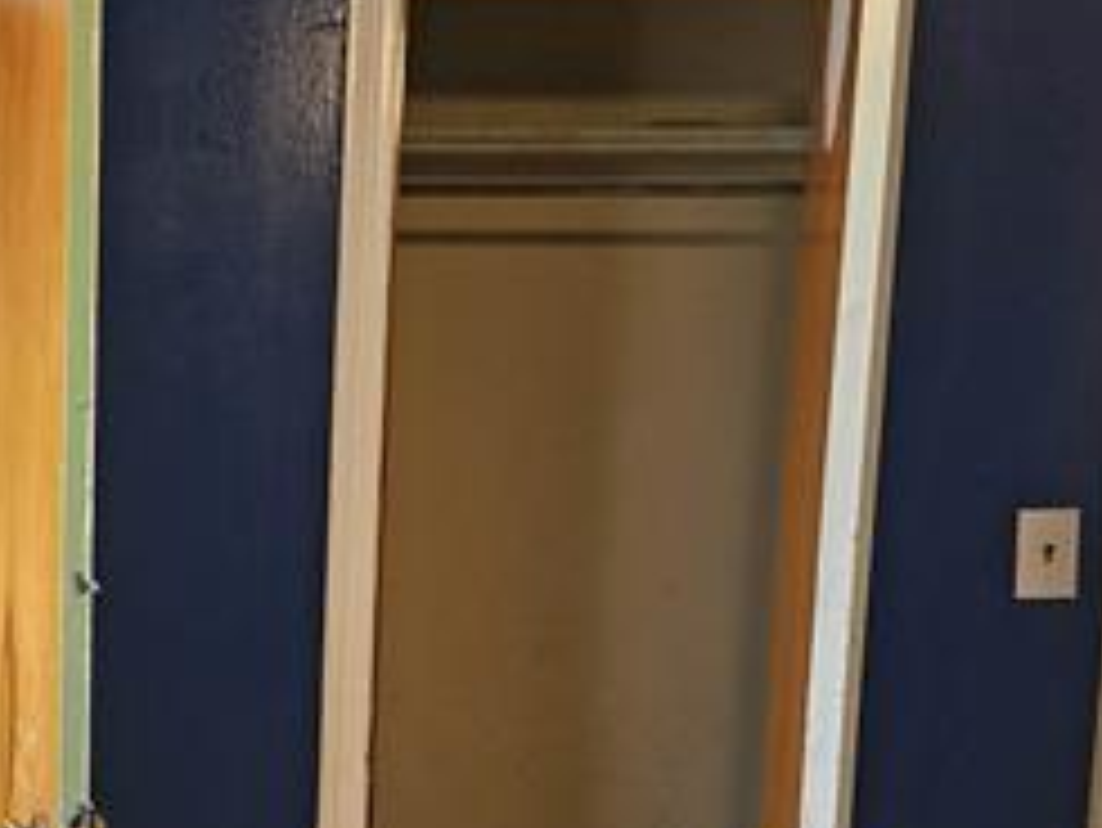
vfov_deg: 24.2
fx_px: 1911
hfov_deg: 30.7
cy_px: 608
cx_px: 112
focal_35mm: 60
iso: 640
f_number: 1.8
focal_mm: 5.4
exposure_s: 1/40
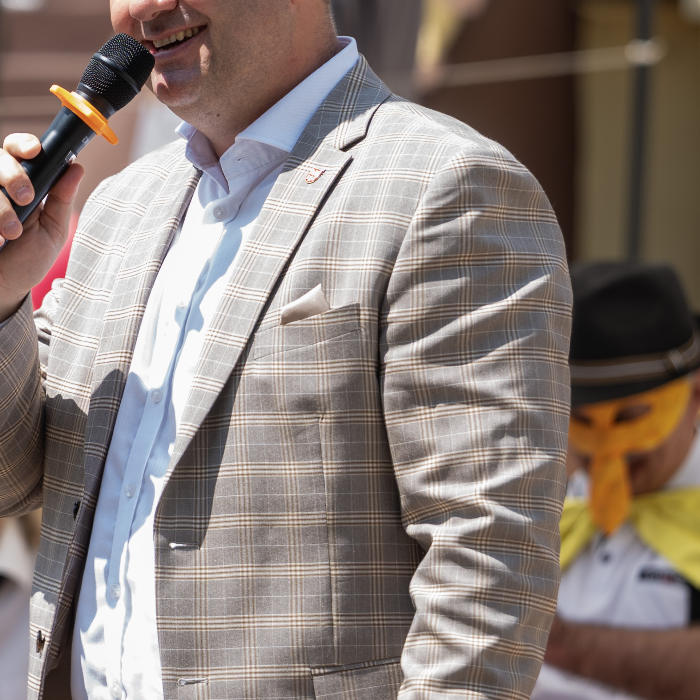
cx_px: 141
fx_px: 7047
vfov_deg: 5.7
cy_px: 219
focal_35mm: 308
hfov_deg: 5.7
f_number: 2.8
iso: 50
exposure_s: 1/500
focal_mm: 116
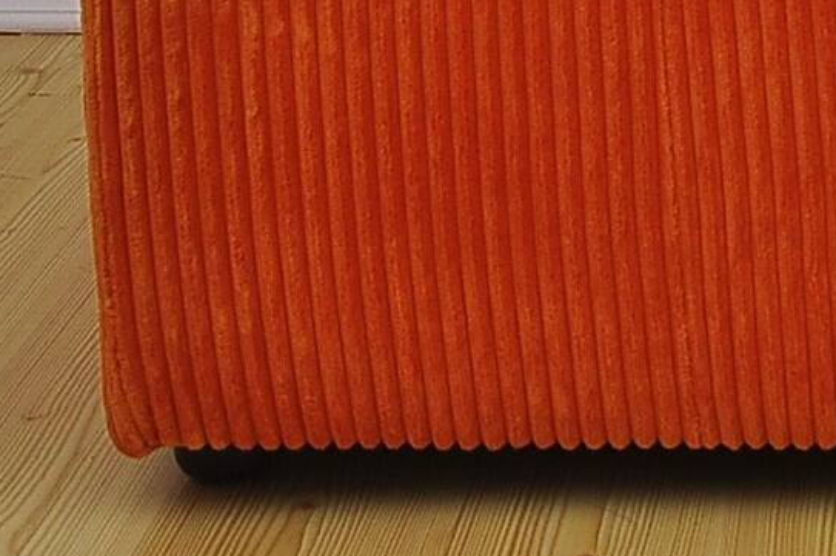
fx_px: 3573
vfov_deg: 8.7
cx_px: 1004
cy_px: -320
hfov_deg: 13.0
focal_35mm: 154
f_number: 4
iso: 200
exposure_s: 1/200
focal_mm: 26
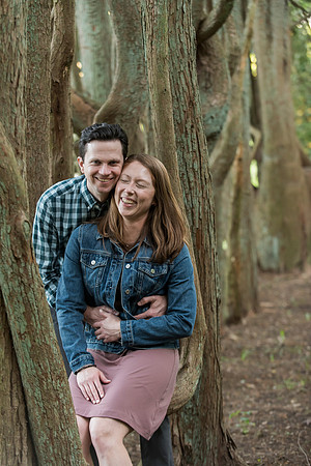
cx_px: 156
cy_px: 233
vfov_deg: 21.5
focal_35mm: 95
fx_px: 1231
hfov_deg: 14.4
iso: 1250
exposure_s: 1/80
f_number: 3.5
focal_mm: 95
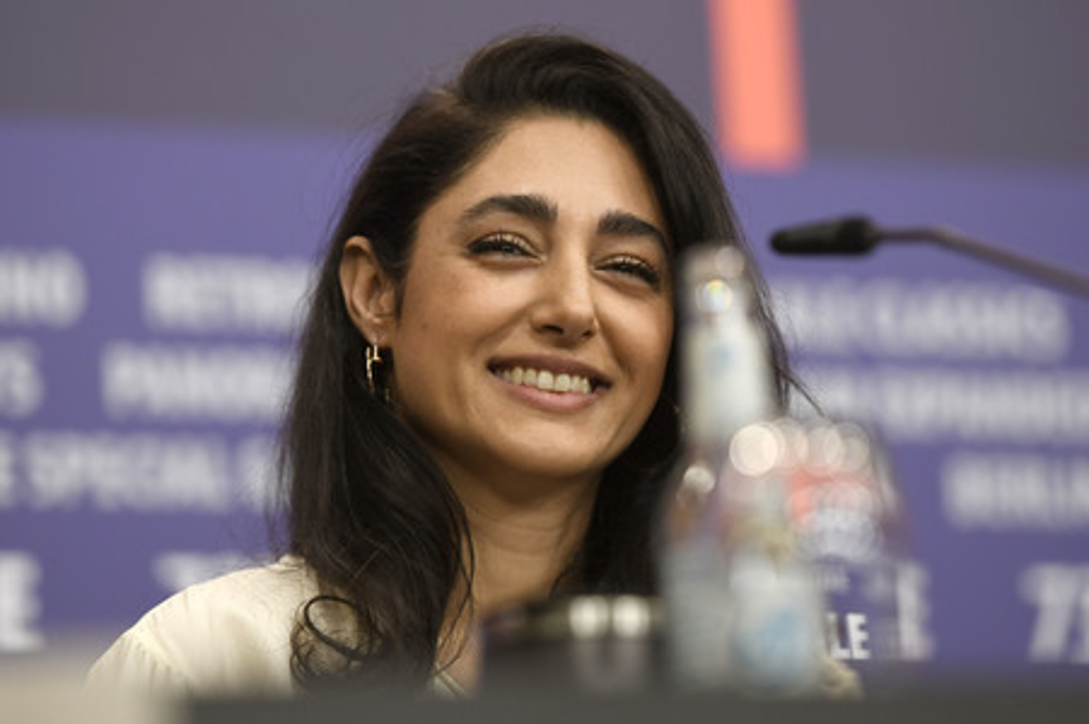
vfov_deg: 7.8
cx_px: 544
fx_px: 5290
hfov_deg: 11.8
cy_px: 362
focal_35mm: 175
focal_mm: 175
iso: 1000
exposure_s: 1/400
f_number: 3.2
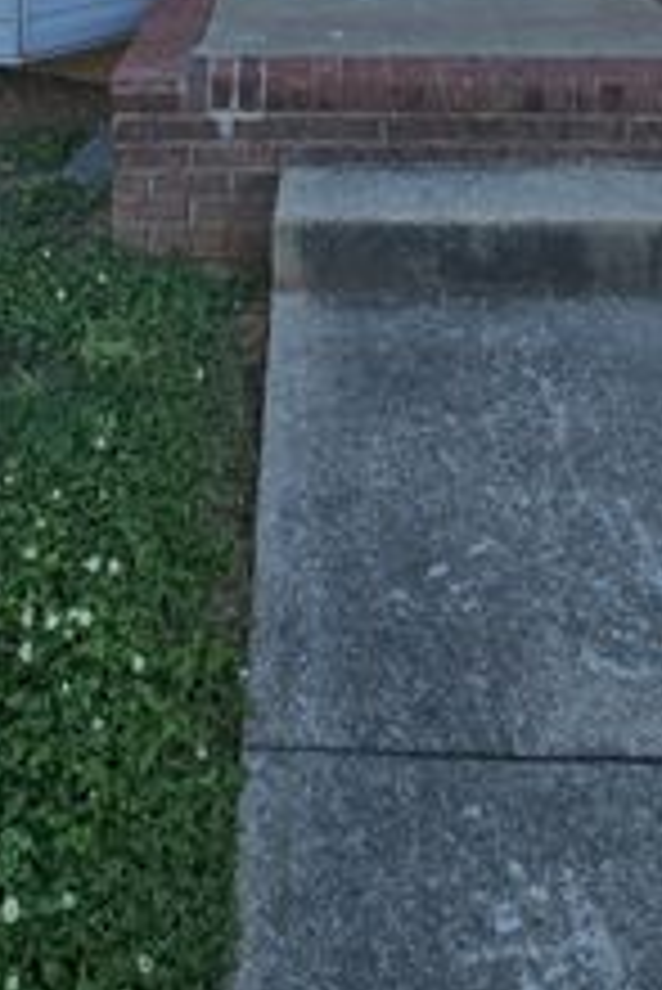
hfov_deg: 32.6
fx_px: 1129
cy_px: -443
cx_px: 279
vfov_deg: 30.3
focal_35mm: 41
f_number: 2.2
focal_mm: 2.2
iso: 50
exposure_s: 1/799
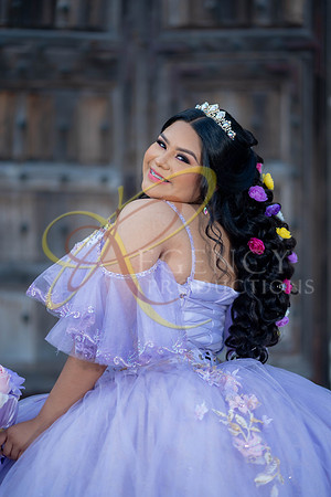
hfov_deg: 16.1
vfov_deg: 23.9
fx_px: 1172
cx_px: 166
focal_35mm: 85
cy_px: 248
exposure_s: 1/1250
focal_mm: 85
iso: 125
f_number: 1.8
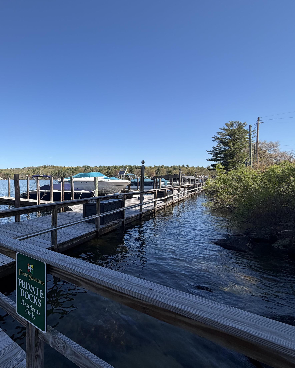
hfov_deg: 63.4
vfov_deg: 83.3
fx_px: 207
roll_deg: +0.2
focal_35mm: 19
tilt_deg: -1.4
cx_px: 51
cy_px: 184
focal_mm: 2.22
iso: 25
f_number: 2.2
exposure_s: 1/770
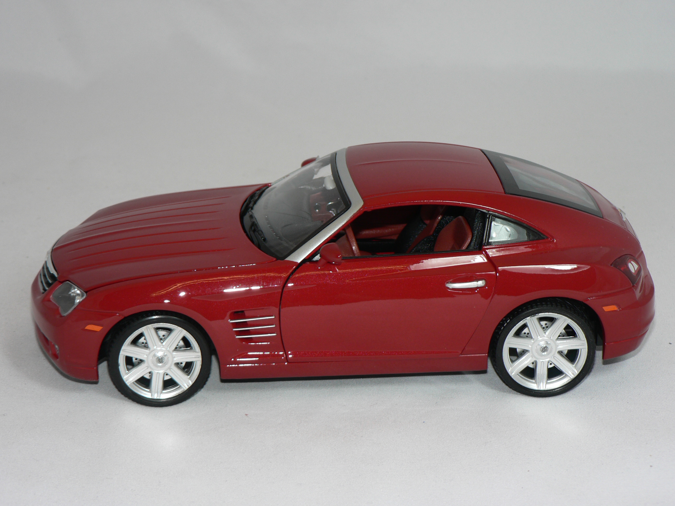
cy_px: 253
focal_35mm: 77
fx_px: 1501
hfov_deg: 25.3
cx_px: 338
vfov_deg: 19.1
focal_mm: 12.9
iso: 80
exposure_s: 1/60
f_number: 3.2
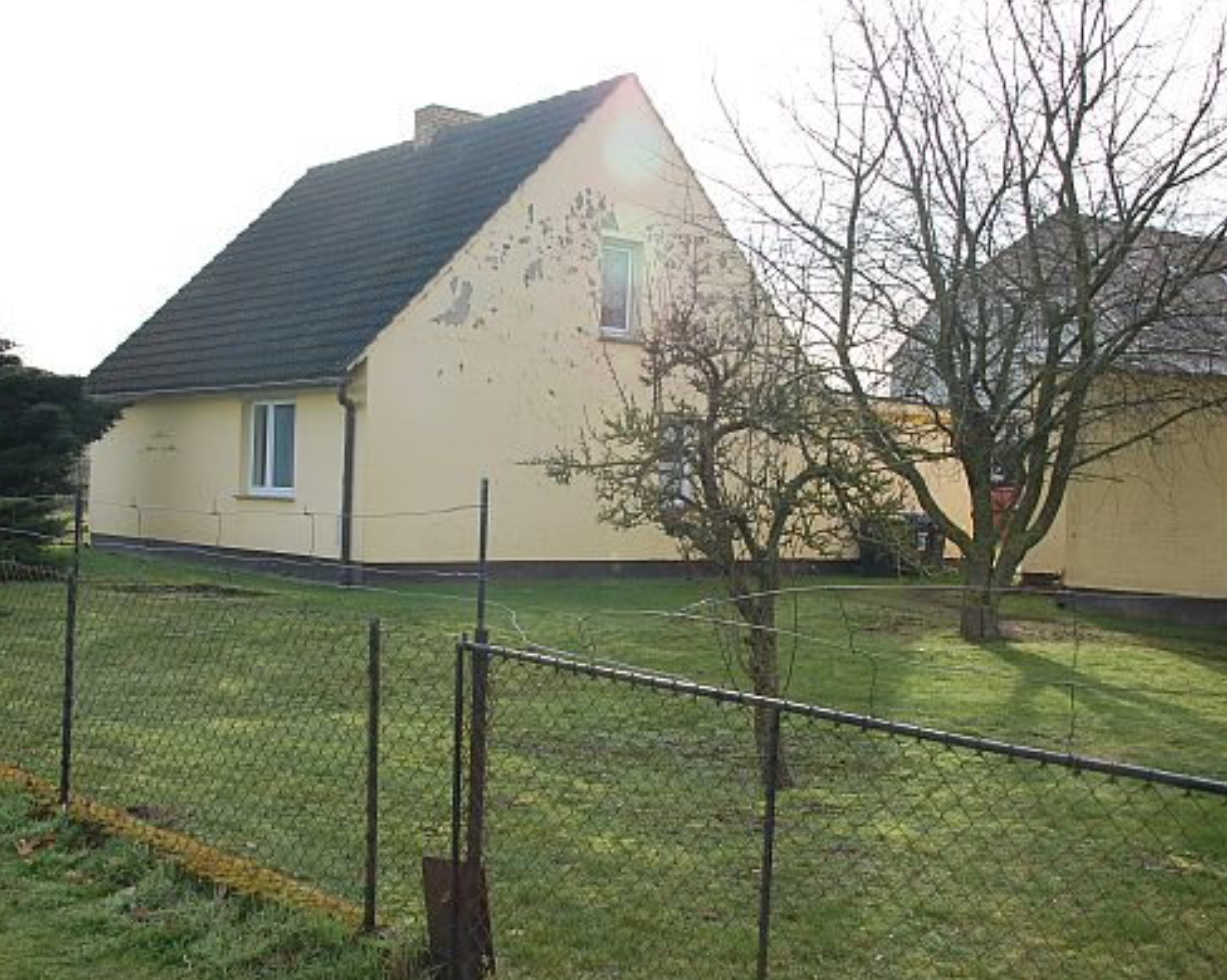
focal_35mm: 45
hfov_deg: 41.2
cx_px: 608
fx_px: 1633
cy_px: 484
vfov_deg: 33.4
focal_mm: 26
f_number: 7.1
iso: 200
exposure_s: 1/200
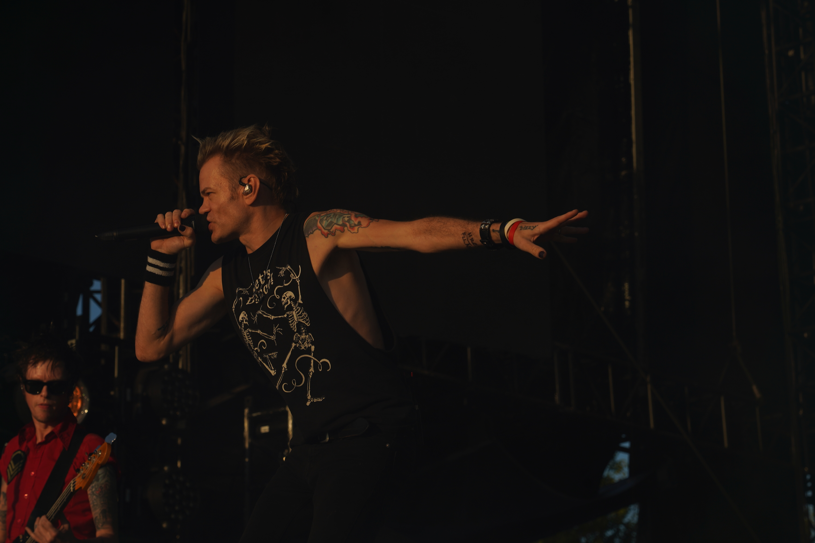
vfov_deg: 13.0
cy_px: 272
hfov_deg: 19.5
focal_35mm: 105
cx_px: 408
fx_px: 2377
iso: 100
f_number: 8
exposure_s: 1/500
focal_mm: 105
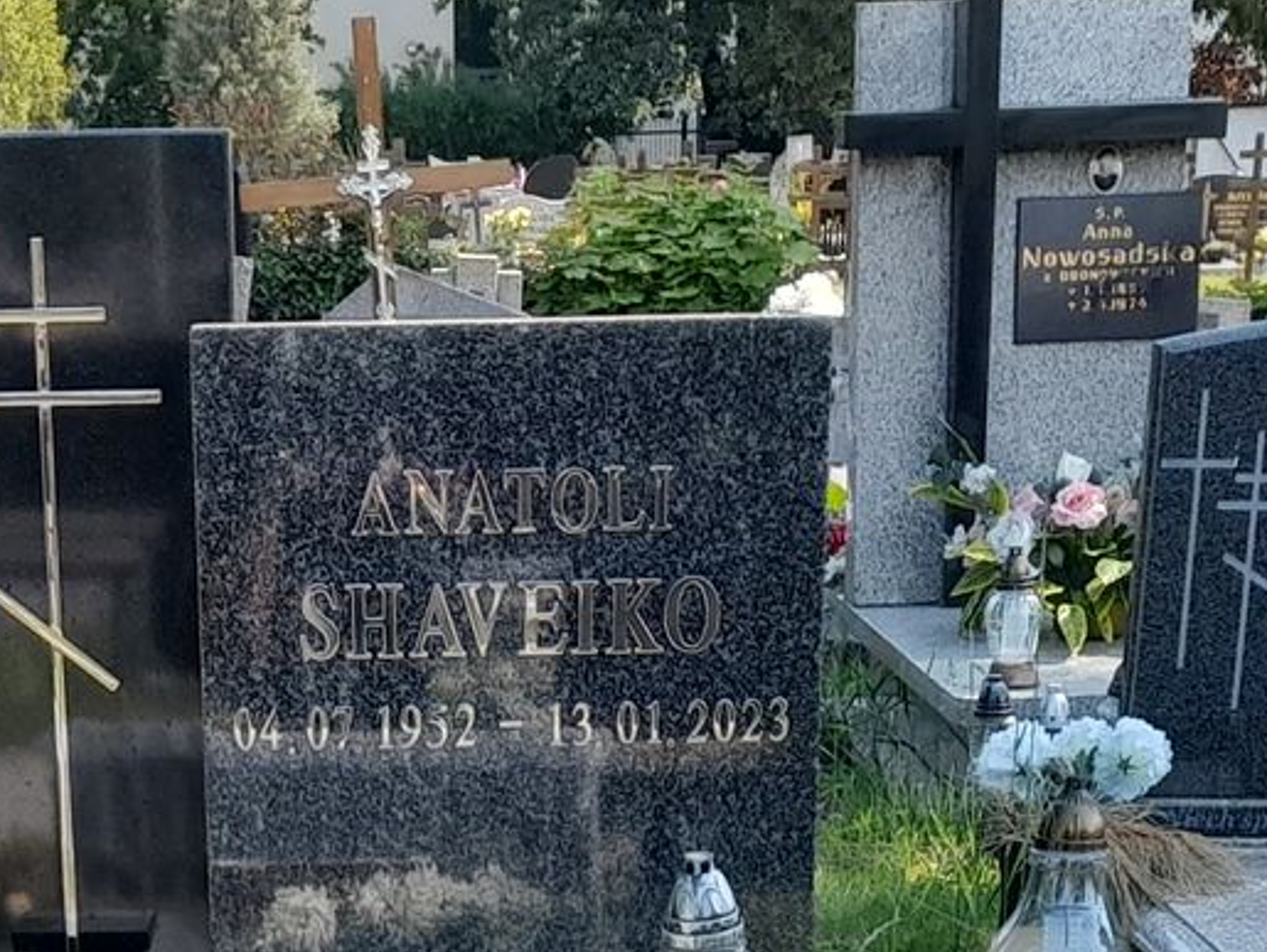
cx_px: 379
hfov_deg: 20.1
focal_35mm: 97
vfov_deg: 13.5
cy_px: 1793
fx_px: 3553
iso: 20
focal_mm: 4.6
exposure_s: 1/253
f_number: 2
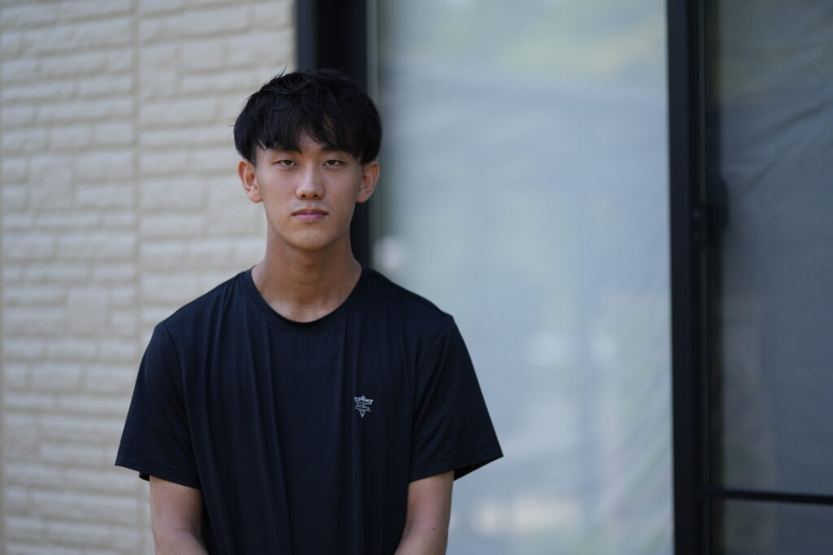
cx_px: 416
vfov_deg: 16.1
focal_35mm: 85
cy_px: 278
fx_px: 1967
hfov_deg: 23.9
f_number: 1.4
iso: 200
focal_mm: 85
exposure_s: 1/4000
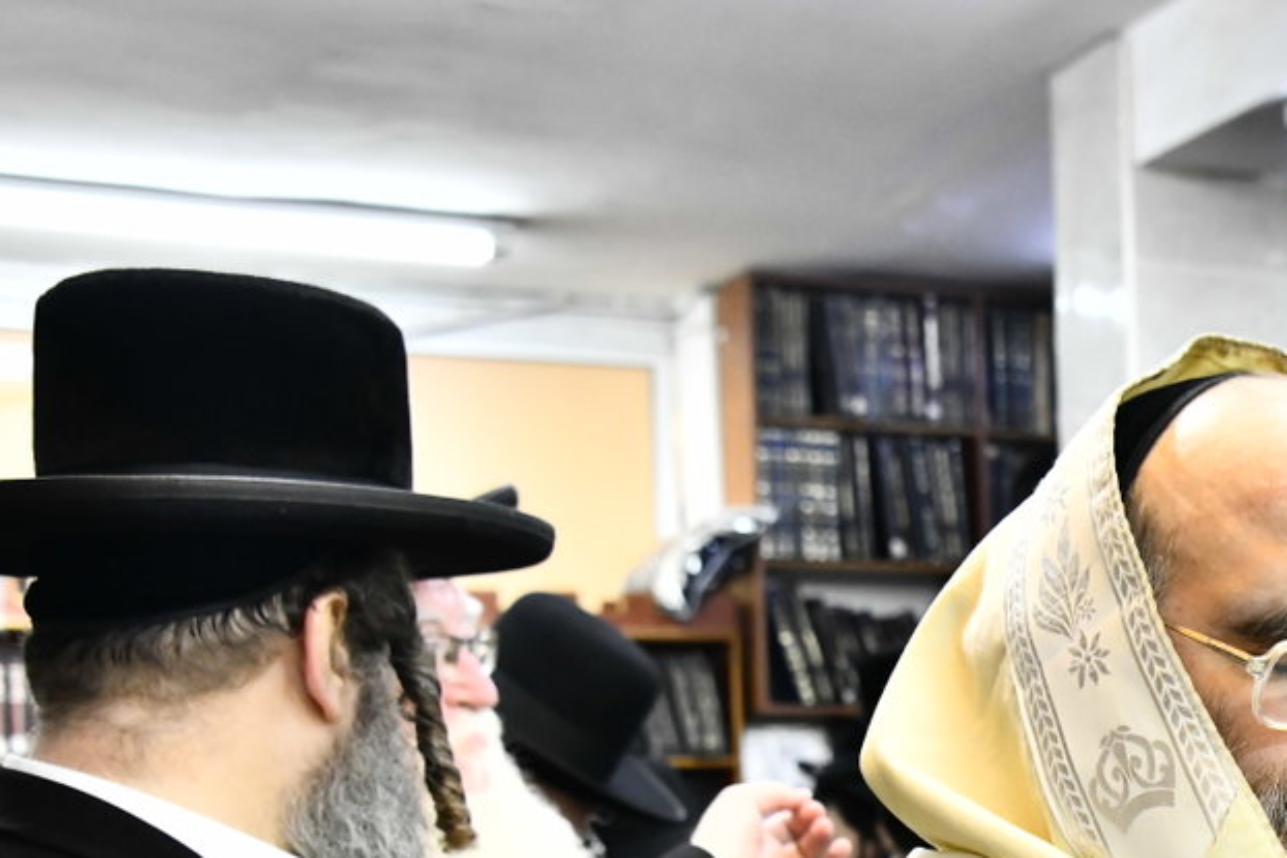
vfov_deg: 16.5
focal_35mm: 81
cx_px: 1372
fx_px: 2896
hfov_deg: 23.7
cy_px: 892
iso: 2500
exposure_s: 1/320
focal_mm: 36
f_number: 5.6
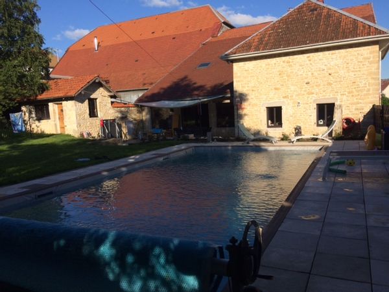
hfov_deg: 61.7
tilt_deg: -5.9
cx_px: 194
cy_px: 146
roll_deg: +3.7
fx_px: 326
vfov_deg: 48.2
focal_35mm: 29
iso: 32
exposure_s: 1/1866
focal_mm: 4.15
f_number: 2.2
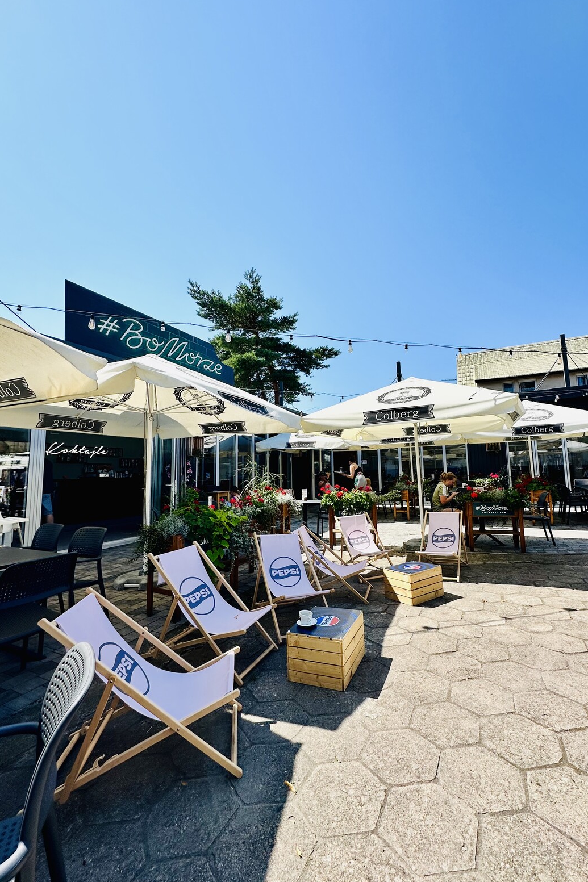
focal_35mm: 15
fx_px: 368
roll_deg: +0.5
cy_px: 432
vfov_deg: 100.4
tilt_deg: +6.4
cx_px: 321
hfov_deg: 77.1
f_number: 2.2
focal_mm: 2.22
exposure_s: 1/1916
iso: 40
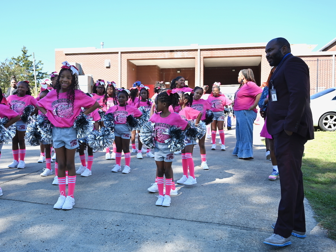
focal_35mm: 37
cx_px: 147
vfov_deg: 39.1
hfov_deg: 50.5
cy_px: 126
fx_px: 355
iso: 160
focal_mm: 33.5
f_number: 5.6
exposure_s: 1/250
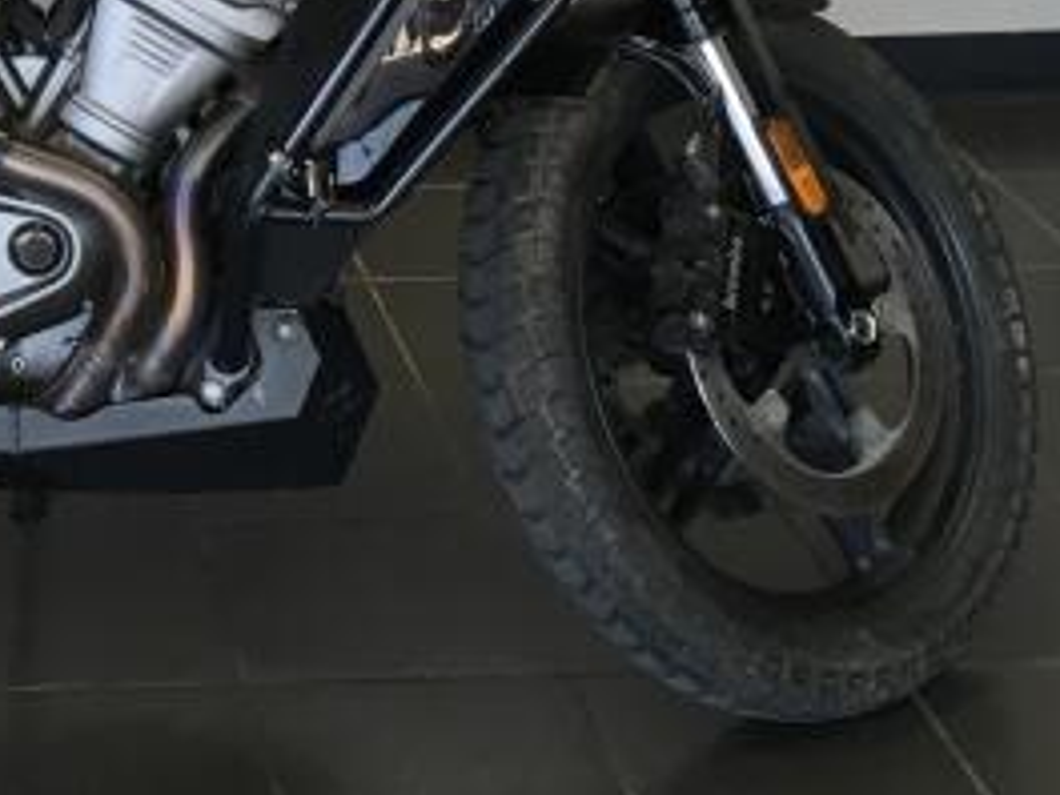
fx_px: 2695
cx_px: -185
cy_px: -301
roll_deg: +1.4
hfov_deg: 20.9
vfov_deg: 15.8
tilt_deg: -9.2
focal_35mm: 88
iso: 32
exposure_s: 1/40
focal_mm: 4.15
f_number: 2.2
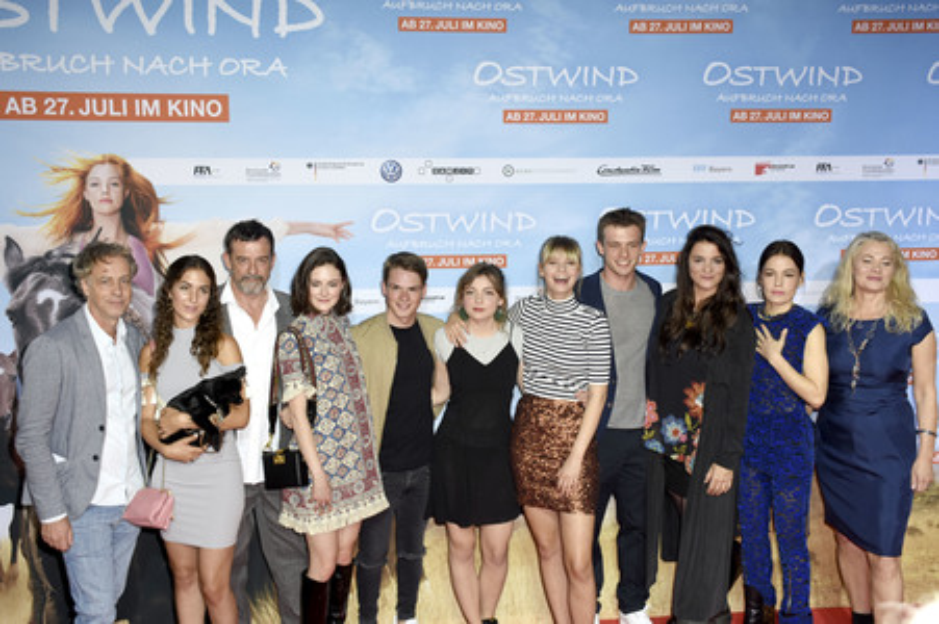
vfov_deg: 34.2
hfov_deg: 49.6
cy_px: 312
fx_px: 1016
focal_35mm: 39
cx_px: 470
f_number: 5.6
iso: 400
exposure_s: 1/160
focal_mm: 26
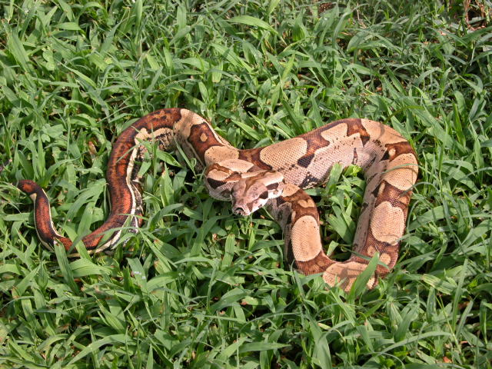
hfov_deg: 27.8
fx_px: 995
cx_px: 246
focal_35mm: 70
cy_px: 184
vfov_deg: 21.0
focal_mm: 17.8
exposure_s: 1/208
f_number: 5.2
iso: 100
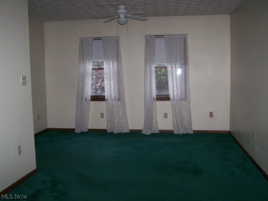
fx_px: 294
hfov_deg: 49.0
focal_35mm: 38
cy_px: 100
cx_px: 134
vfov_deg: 37.7
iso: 160
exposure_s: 1/60
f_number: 2.8
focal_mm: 6.3
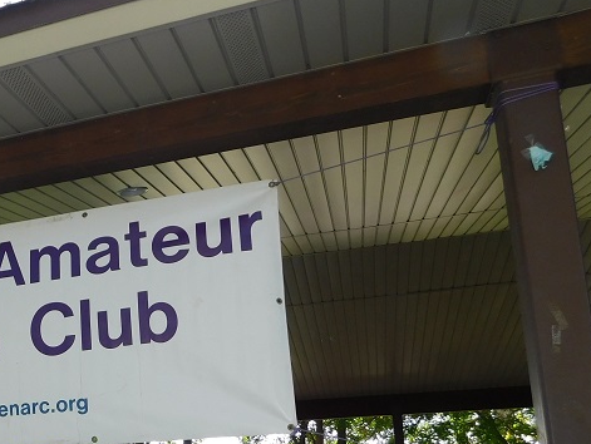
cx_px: 43
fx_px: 769
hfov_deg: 38.7
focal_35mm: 45
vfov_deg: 31.3
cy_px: 365
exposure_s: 1/250
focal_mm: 4
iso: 125
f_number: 3
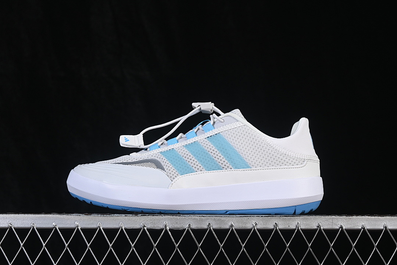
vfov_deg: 18.2
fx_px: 827
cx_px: 198
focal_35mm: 75
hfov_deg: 27.0
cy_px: 132
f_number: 8
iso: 160
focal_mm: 50
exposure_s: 1/80
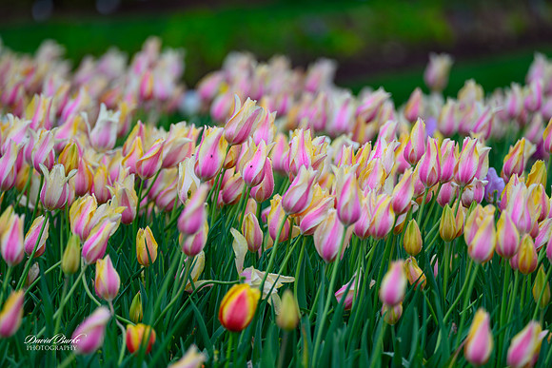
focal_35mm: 280
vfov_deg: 4.9
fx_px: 4294
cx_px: 276
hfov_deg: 7.4
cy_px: 184
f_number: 4
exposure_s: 1/250
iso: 64
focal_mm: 280
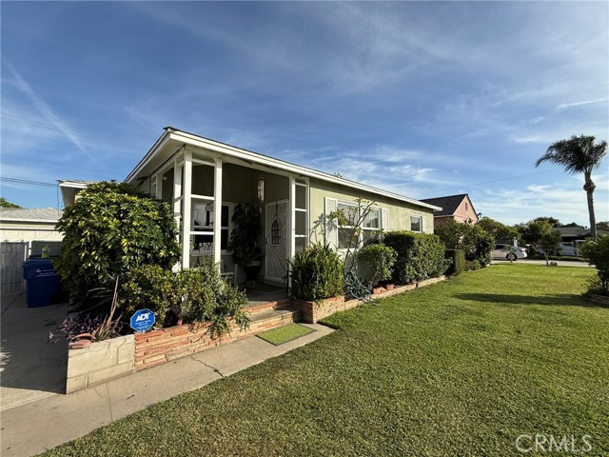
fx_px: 246
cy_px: 228
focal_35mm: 14
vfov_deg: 85.7
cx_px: 304
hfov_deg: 102.1
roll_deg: +0.5
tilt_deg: +3.5
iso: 50
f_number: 2.2
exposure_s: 1/2092
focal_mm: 2.22
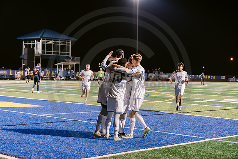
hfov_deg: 28.8
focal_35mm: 70
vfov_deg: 19.5
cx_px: 119
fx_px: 463
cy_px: 80
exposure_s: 1/250
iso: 2500
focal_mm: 70
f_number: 3.2
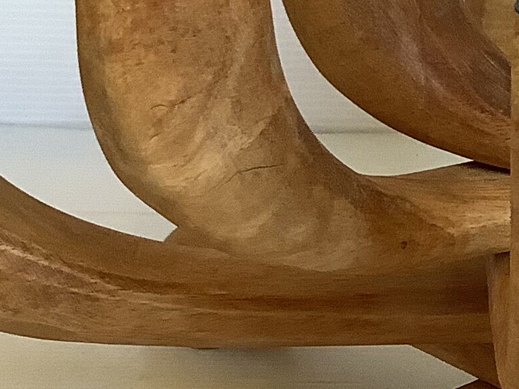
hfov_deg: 14.9
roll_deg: -1.1
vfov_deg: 11.5
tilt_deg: -16.3
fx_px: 1934
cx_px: 569
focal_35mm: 129
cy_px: 170
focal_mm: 3.3
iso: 100
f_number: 2.4
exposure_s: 1/50
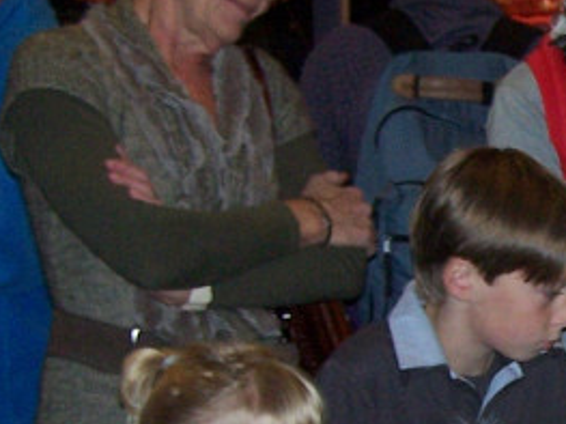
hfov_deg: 12.8
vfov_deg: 10.0
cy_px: 407
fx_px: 2419
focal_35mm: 148
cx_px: 788
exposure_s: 1/60
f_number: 2.8
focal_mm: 6.3
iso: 140
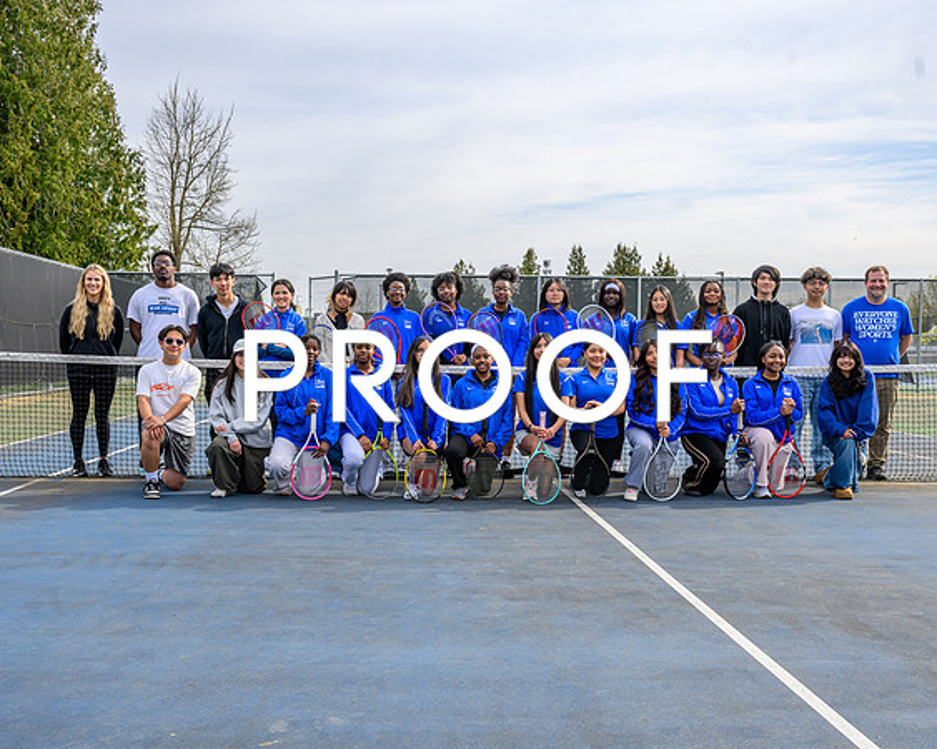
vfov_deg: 40.2
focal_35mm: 37
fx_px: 1024
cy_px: 386
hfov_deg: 49.1
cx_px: 437
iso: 64
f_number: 8
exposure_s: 1/100
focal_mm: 28.5
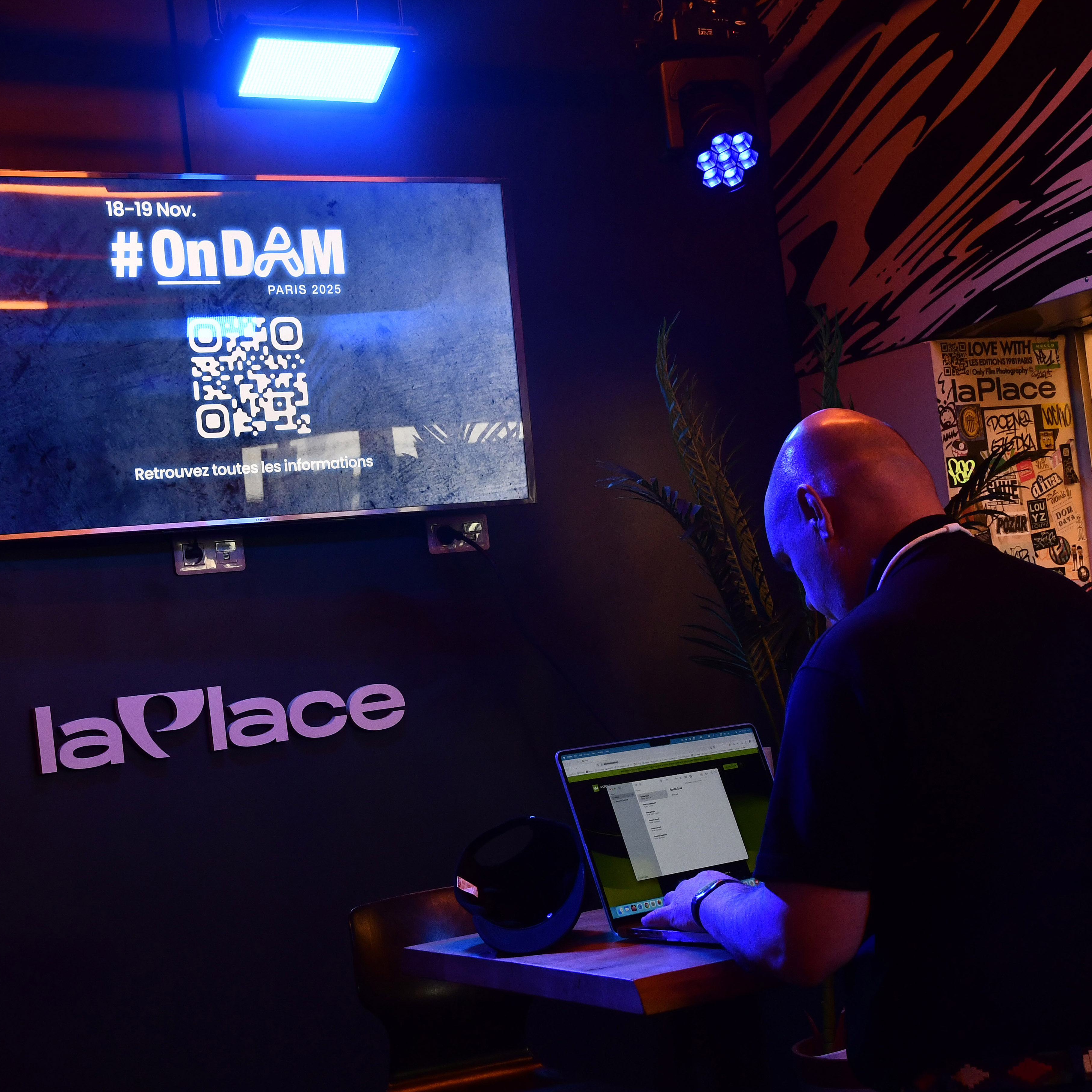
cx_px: 500
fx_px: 1879
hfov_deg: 32.4
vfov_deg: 32.4
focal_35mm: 53
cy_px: 545
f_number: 5.6
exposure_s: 1/80
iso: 1000
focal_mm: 27
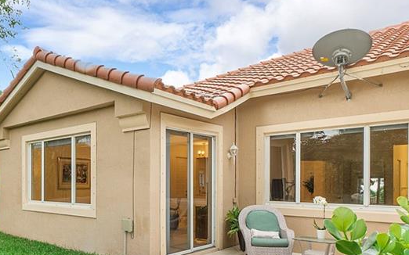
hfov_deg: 59.8
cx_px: 106
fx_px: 334
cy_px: 181
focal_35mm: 30
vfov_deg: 41.0
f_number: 11
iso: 100
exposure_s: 1/10
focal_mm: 10
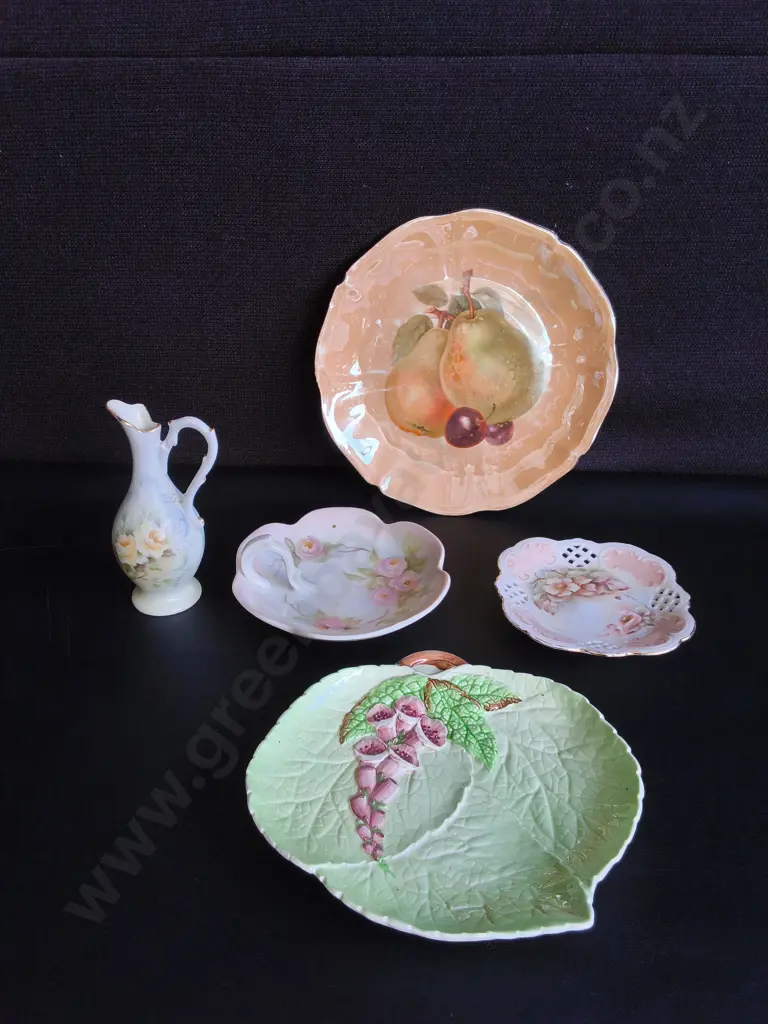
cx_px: 384
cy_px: 512
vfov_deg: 65.3
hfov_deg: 51.4
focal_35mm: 27
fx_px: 799
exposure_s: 1/100
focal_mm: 2.87
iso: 100
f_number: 2
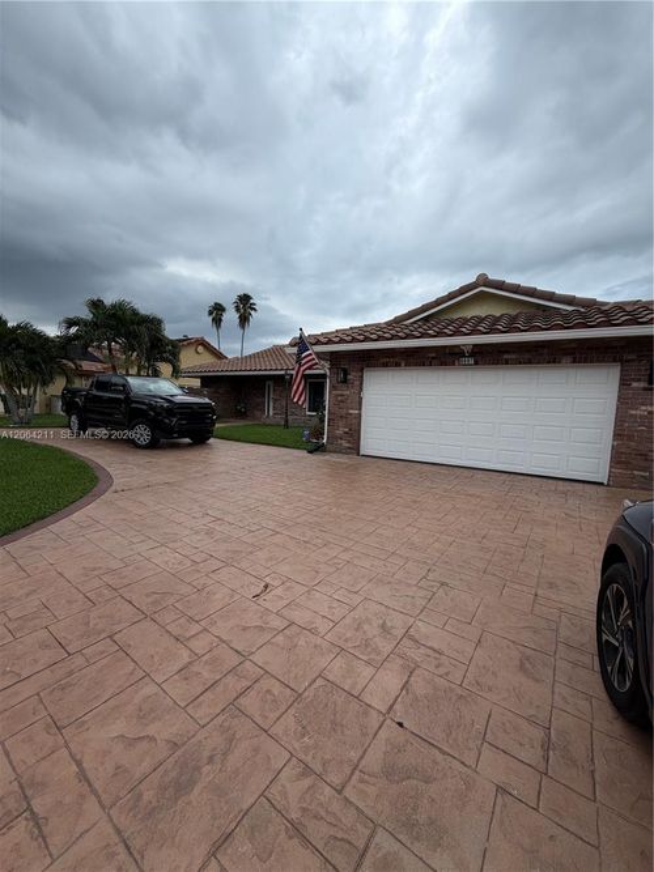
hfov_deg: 85.7
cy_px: 436
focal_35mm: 14
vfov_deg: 102.1
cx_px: 327
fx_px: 353
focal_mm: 2.22
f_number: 2.2
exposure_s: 1/607
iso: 40
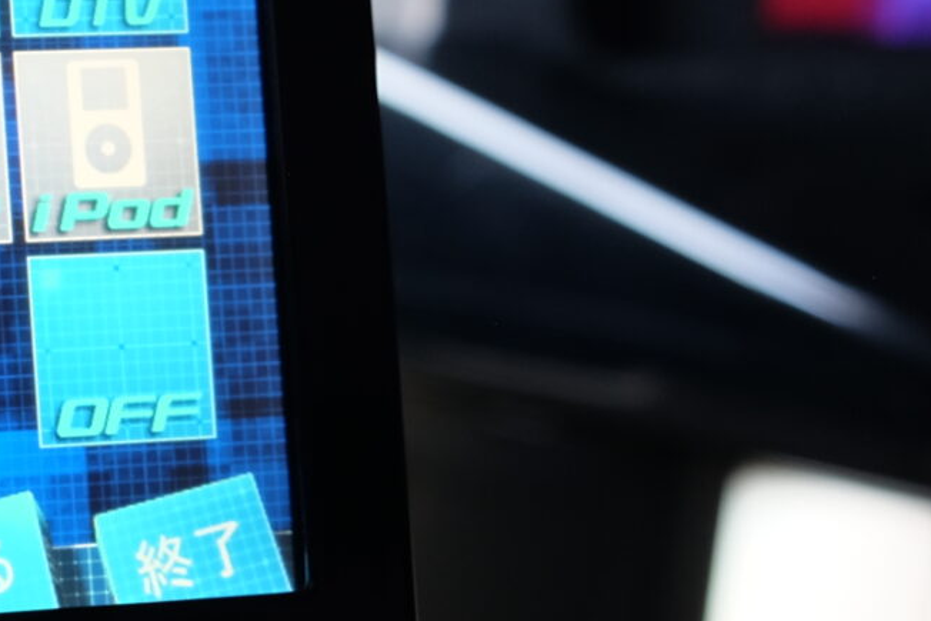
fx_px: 2742
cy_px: 335
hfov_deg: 16.8
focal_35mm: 106
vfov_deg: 12.9
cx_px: -601
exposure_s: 1/17
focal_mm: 18
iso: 400
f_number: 4
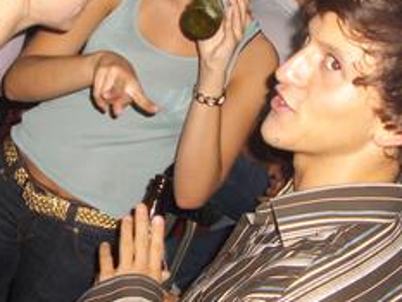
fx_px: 825
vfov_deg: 20.7
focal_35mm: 71
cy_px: 114
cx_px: 121
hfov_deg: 27.2
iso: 100
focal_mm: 5.8
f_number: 2.6
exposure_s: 1/60
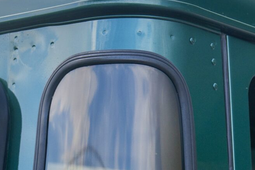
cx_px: 186
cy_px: 216
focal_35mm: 140
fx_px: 992
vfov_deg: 9.6
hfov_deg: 14.6
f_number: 2.8
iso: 250
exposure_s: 1/400
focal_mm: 36
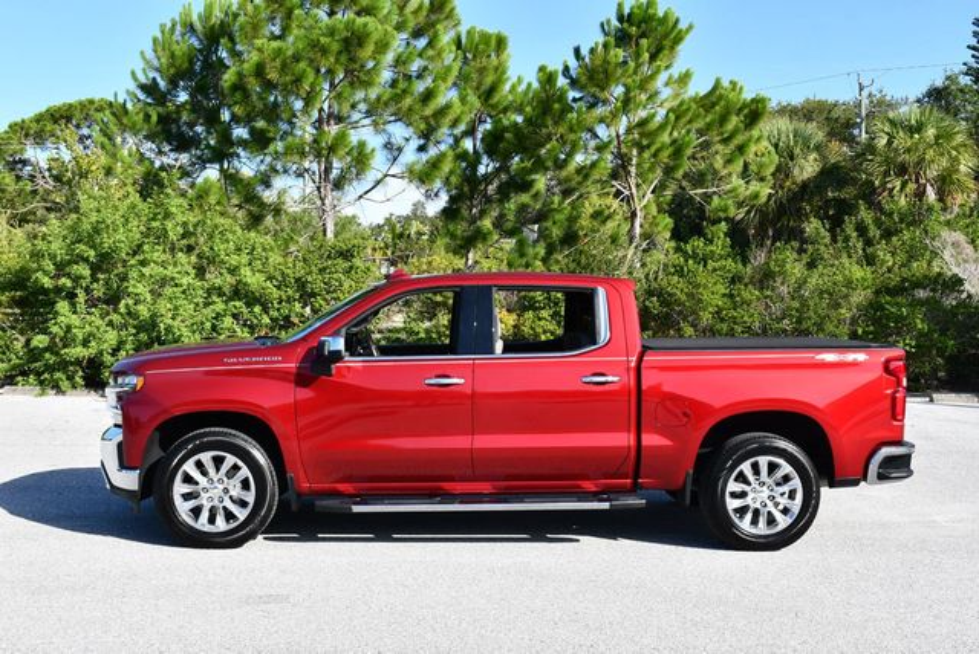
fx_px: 1198
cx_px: 490
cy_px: 327
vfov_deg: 30.6
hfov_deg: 44.5
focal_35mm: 44
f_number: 8
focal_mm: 22
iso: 160
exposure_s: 1/250
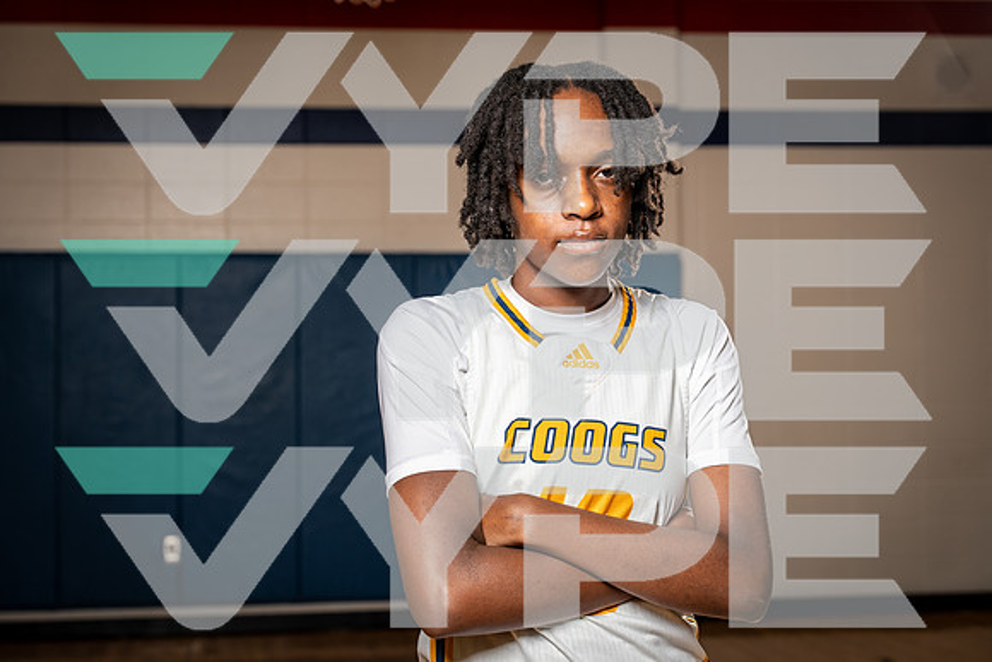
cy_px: 331
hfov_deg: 28.8
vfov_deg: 19.5
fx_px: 1929
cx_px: 496
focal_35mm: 70
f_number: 5.6
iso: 125
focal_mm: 70
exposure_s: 1/250
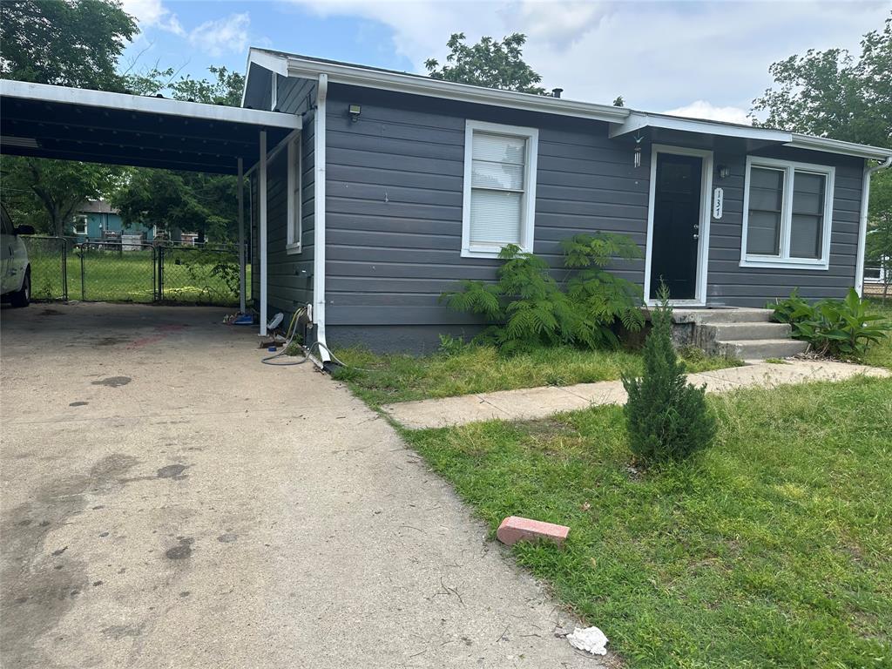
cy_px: 334
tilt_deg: -3.6
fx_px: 618
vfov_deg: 56.8
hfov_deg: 71.6
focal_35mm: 24
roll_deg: -1.7
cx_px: 446
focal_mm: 6.86
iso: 80
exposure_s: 1/1988
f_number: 1.78
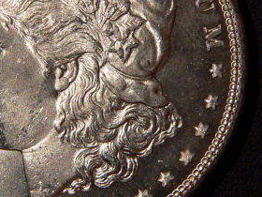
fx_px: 1605
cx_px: 62
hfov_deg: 9.3
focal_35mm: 212
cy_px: 77
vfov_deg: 7.0
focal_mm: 16.5
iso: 200
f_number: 7.3
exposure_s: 1/80
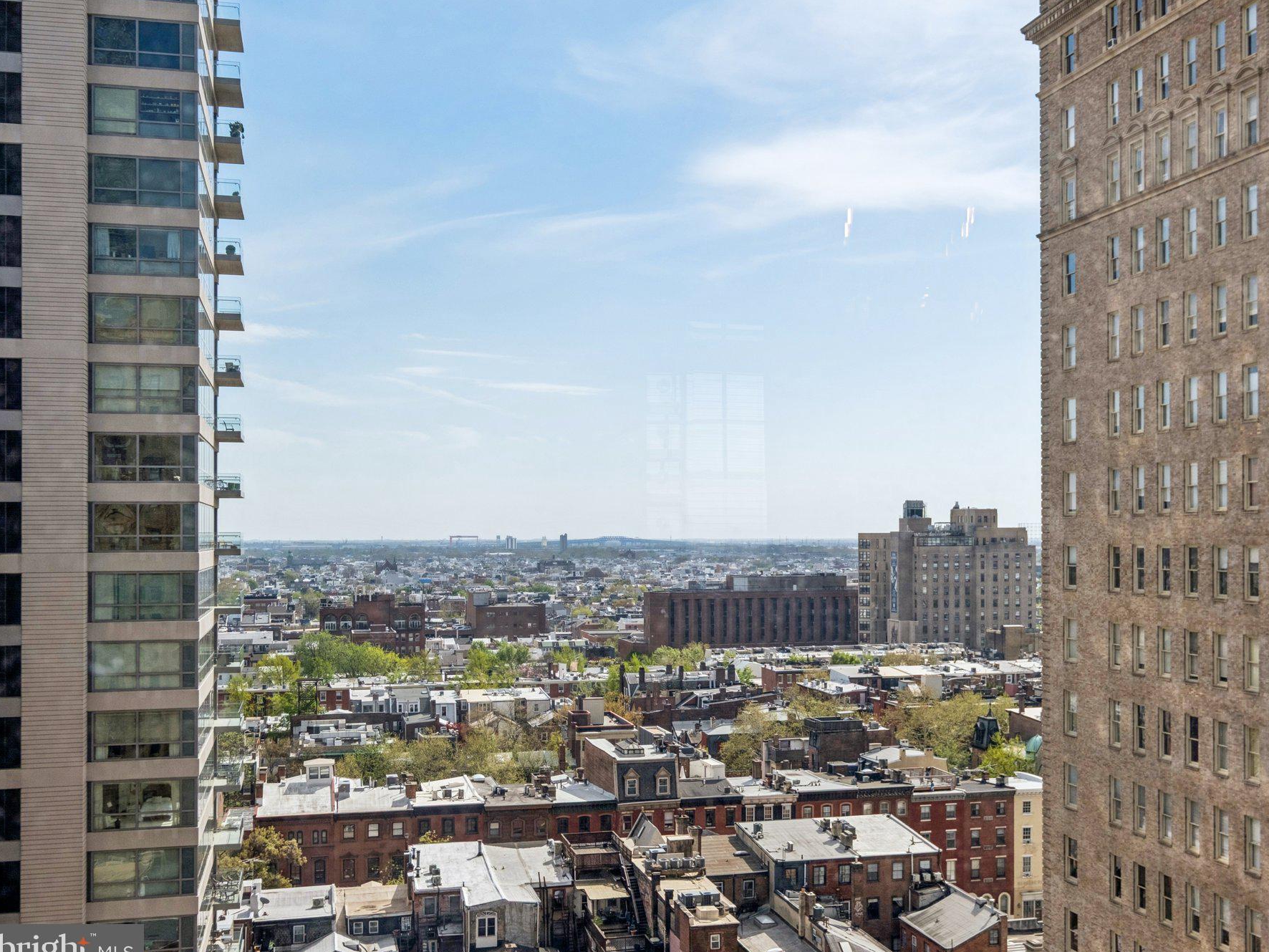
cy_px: 487
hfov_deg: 46.7
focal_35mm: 40
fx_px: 1466
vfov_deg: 36.0
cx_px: 718
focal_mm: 24
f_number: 8
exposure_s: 1/800
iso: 250
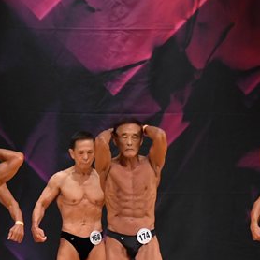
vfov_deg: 4.2
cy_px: 234
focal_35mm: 412
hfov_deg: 4.3
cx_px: 54
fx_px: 3501
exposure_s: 1/400
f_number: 5.6
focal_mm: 116
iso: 4000
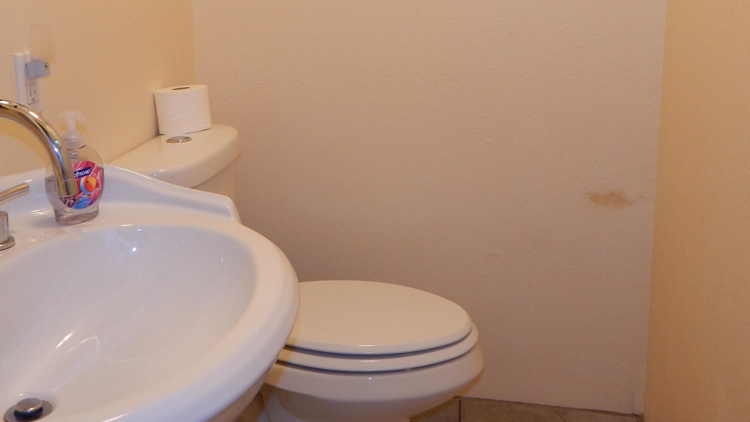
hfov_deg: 50.5
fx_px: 795
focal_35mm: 40
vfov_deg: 29.0
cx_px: 362
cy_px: 81
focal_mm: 5.1
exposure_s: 1/30
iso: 125
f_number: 3.2
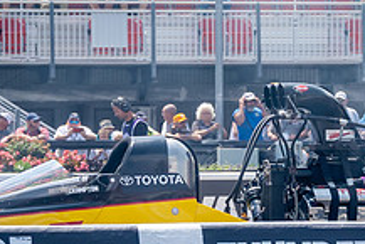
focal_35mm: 263
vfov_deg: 5.2
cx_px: 424
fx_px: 2668
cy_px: 164
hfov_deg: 7.8
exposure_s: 1/640
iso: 100
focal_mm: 42
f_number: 5.6
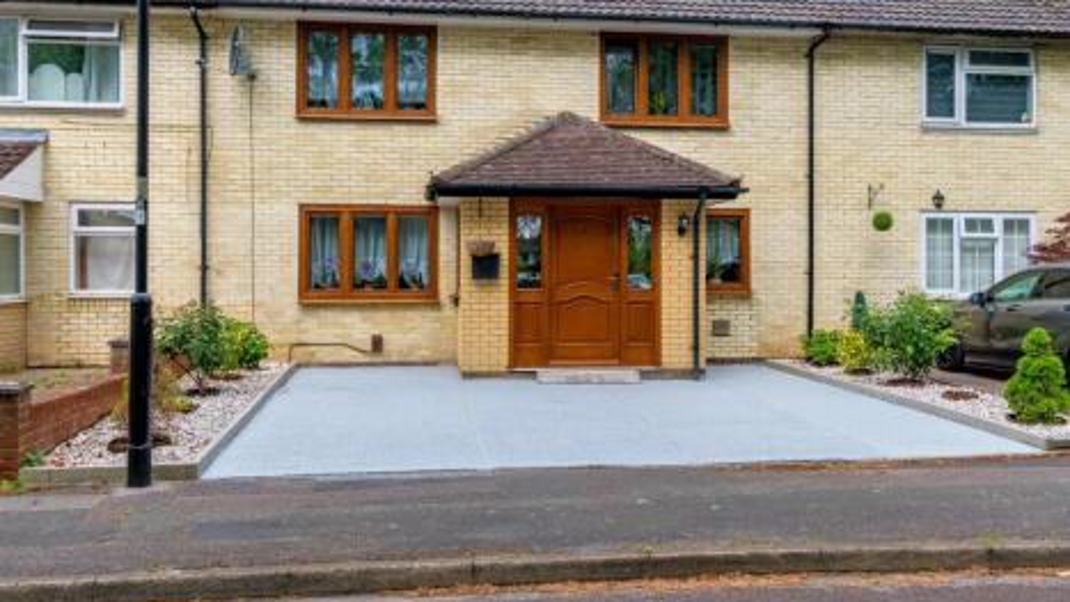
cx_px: 527
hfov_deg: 61.0
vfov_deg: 36.6
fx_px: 908
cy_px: 253
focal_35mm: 32
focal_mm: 20
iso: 320
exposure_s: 1/500
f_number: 8
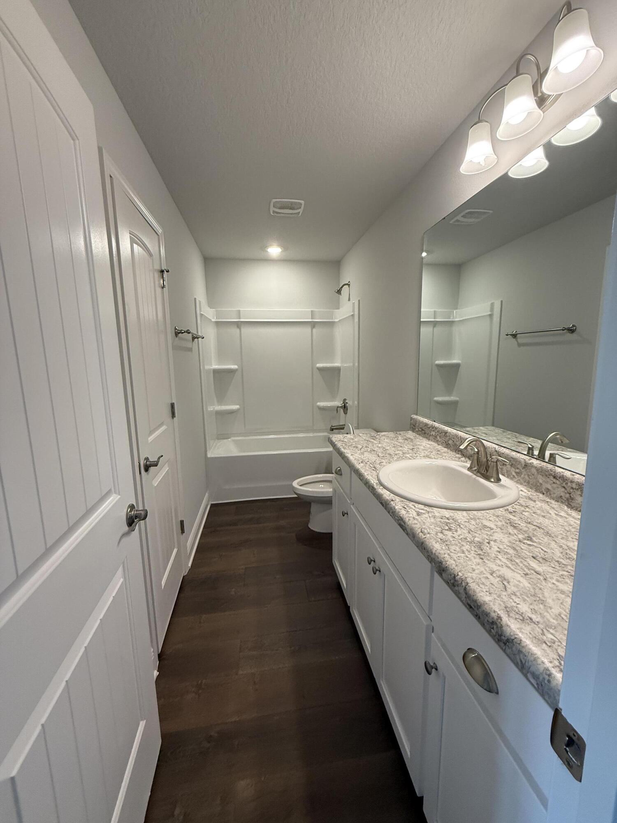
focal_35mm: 14
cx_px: 308
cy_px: 412
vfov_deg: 102.1
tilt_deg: -8.3
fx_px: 333
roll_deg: +1.7
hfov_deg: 85.7
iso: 200
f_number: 2.2
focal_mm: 2.22
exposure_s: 1/120
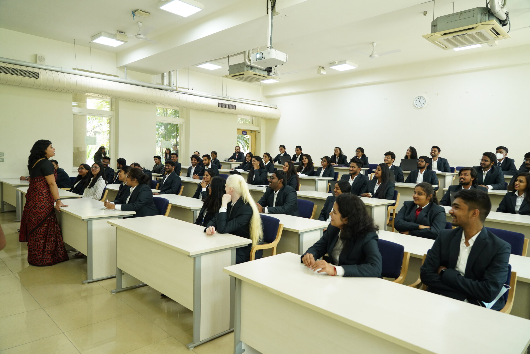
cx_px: 265
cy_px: 177
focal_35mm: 24
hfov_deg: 73.7
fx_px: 353
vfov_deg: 53.1
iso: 2500
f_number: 4
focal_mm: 24
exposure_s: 1/160
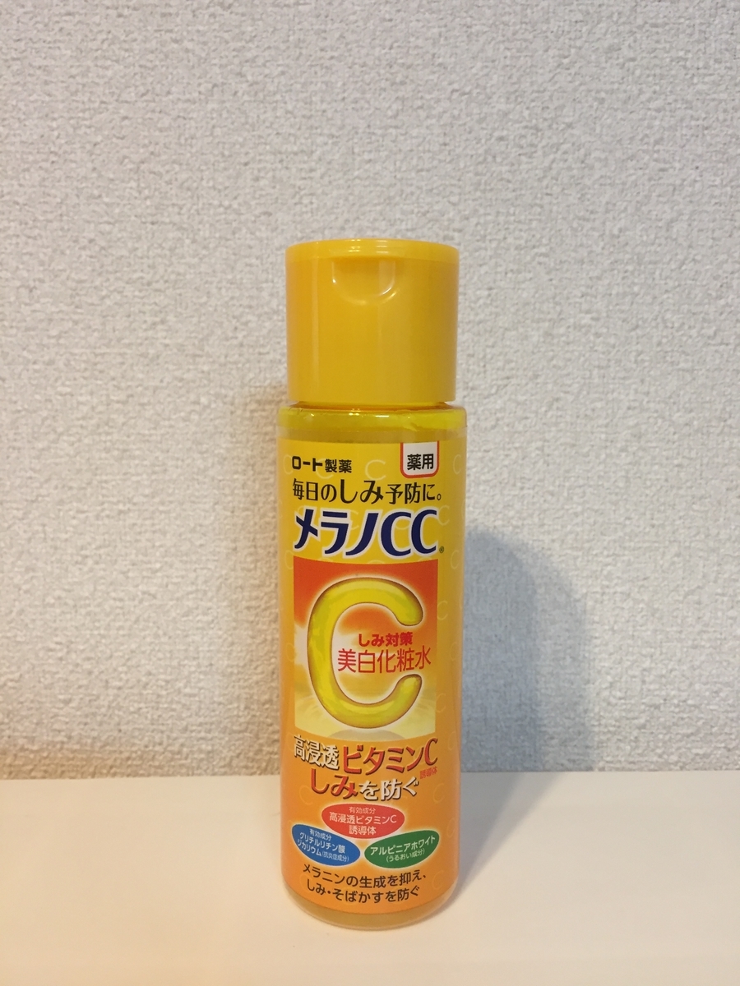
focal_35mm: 29
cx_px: 370
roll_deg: +0.9
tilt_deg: -5.8
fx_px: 827
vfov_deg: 61.7
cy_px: 493
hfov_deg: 48.2
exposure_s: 1/33
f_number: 2.2
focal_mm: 4.15
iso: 125
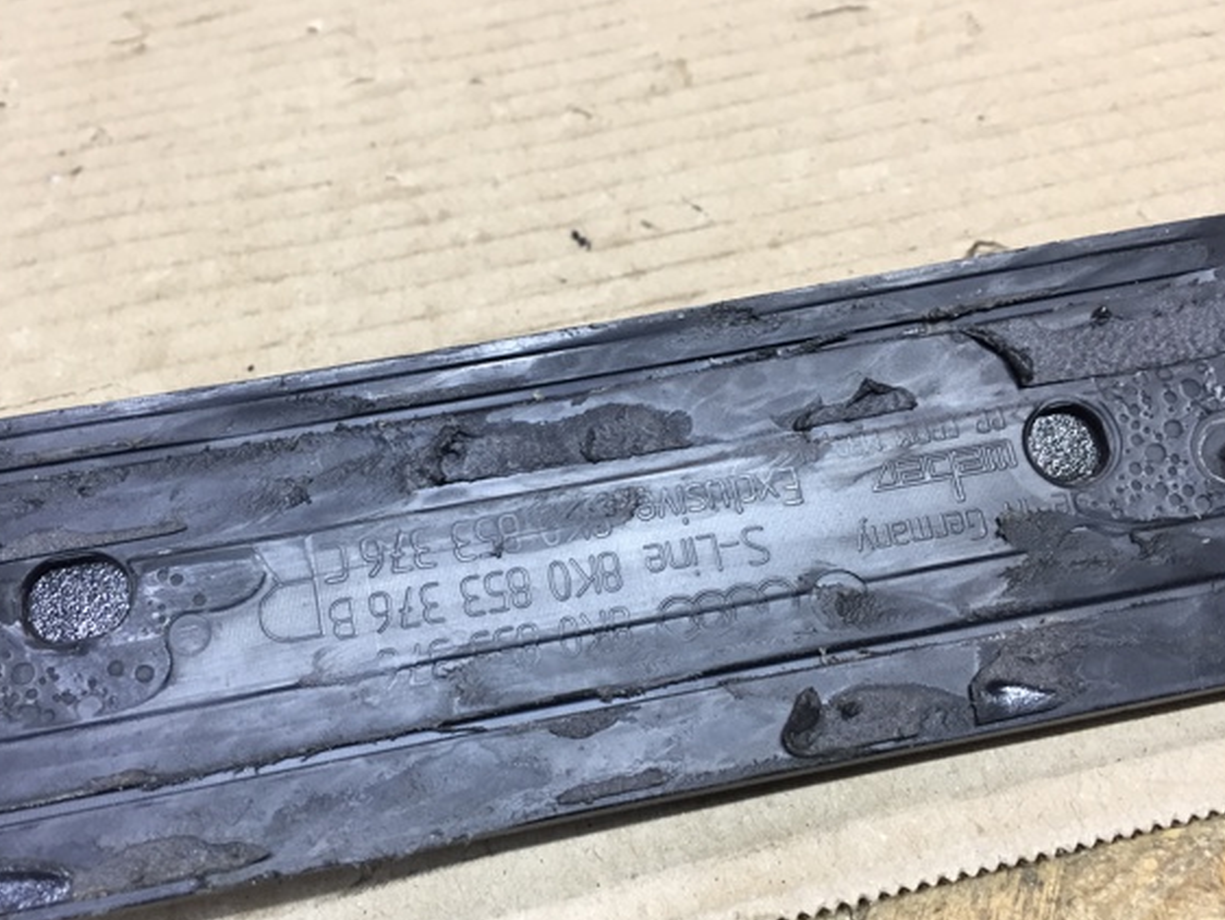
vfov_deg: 42.9
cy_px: 497
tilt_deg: -53.5
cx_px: 560
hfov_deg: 55.3
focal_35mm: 33
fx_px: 1168
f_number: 2.2
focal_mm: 4.15
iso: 100
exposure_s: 1/33
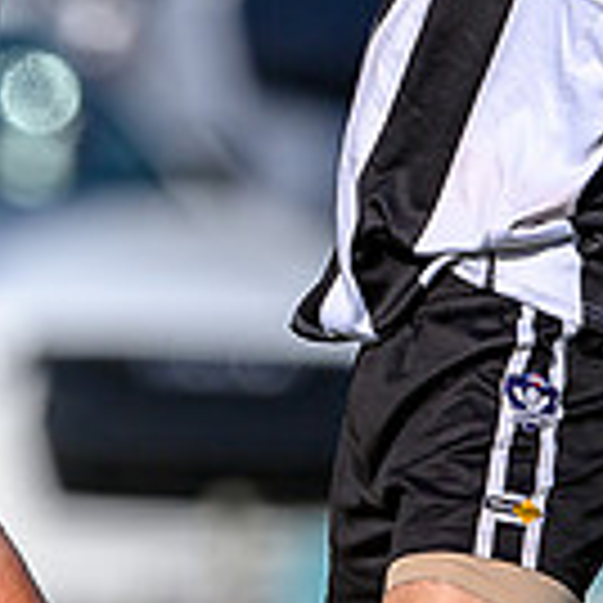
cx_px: -27
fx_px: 62672
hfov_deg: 0.6
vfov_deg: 0.6
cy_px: -33
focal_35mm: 3180
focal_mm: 500
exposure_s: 1/1600
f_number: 4
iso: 100
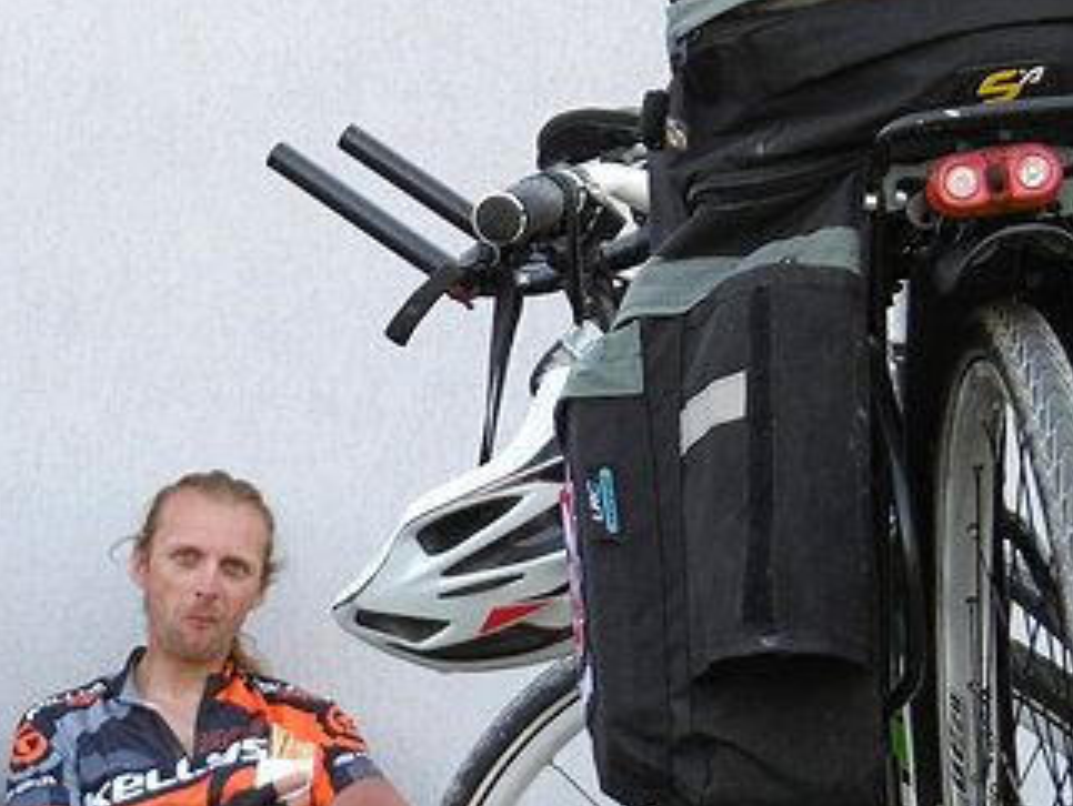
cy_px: 711
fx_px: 5894
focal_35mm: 190
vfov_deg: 7.8
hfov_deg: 10.3
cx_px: 27
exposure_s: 1/100
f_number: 4.4
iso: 100
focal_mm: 12.1
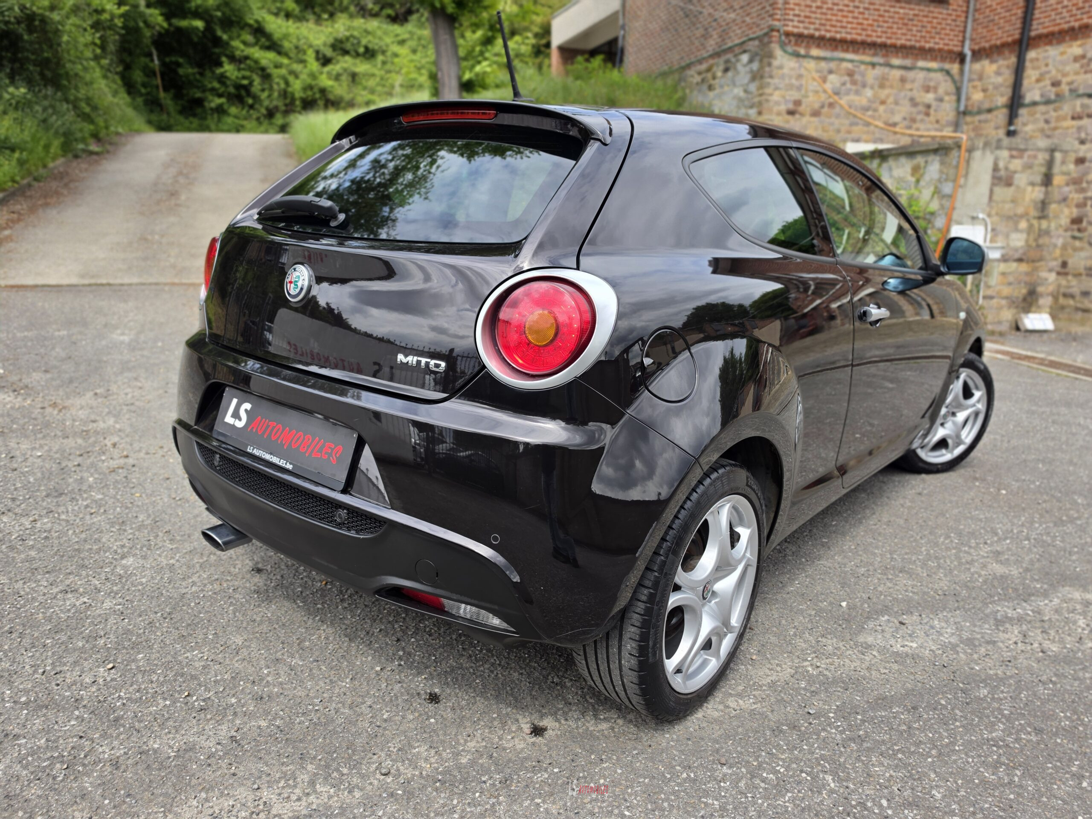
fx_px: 726
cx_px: 546
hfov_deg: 73.9
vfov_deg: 58.9
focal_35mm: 23
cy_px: 410
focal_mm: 6.5
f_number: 1.4
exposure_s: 1/2088
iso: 64
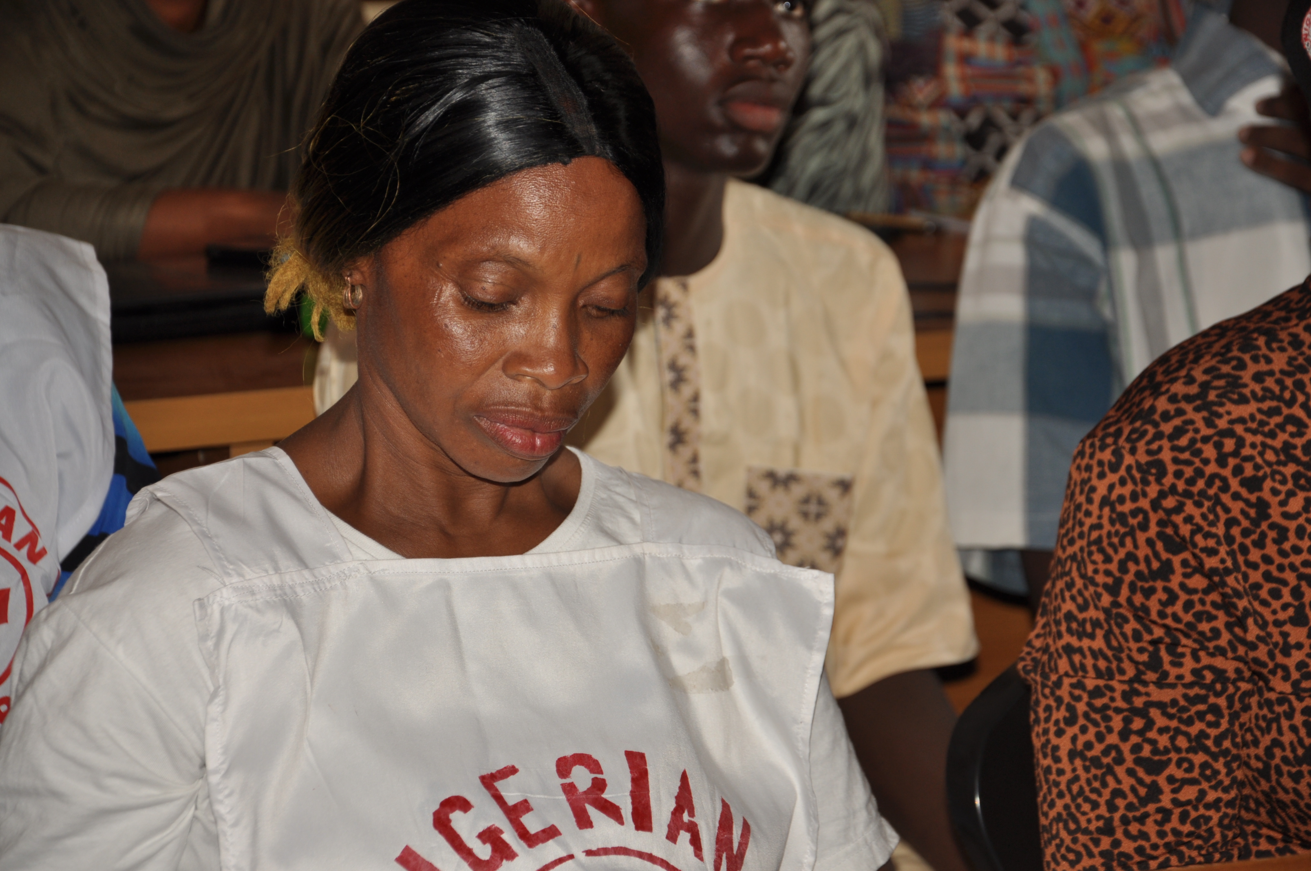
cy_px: 436
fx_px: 4637
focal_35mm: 128
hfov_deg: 16.1
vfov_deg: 10.7
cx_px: 656
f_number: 5.6
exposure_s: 1/60
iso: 200
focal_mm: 85
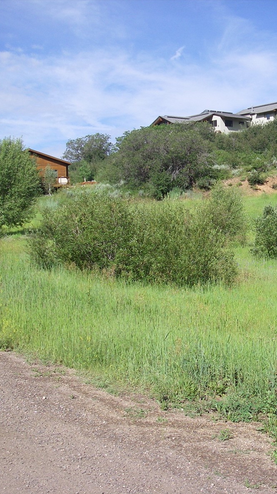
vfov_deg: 37.2
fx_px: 732
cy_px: 249
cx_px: 223
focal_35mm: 56
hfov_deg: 21.2
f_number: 3.3
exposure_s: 1/640
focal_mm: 6.3
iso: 64
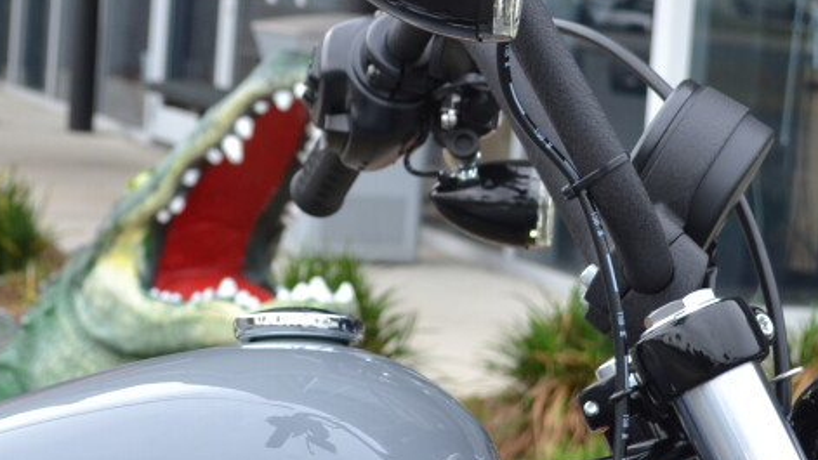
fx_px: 2776
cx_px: 236
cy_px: 231
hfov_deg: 16.7
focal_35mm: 128
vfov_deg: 9.5
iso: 220
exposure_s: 1/125
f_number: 5.6
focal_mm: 32
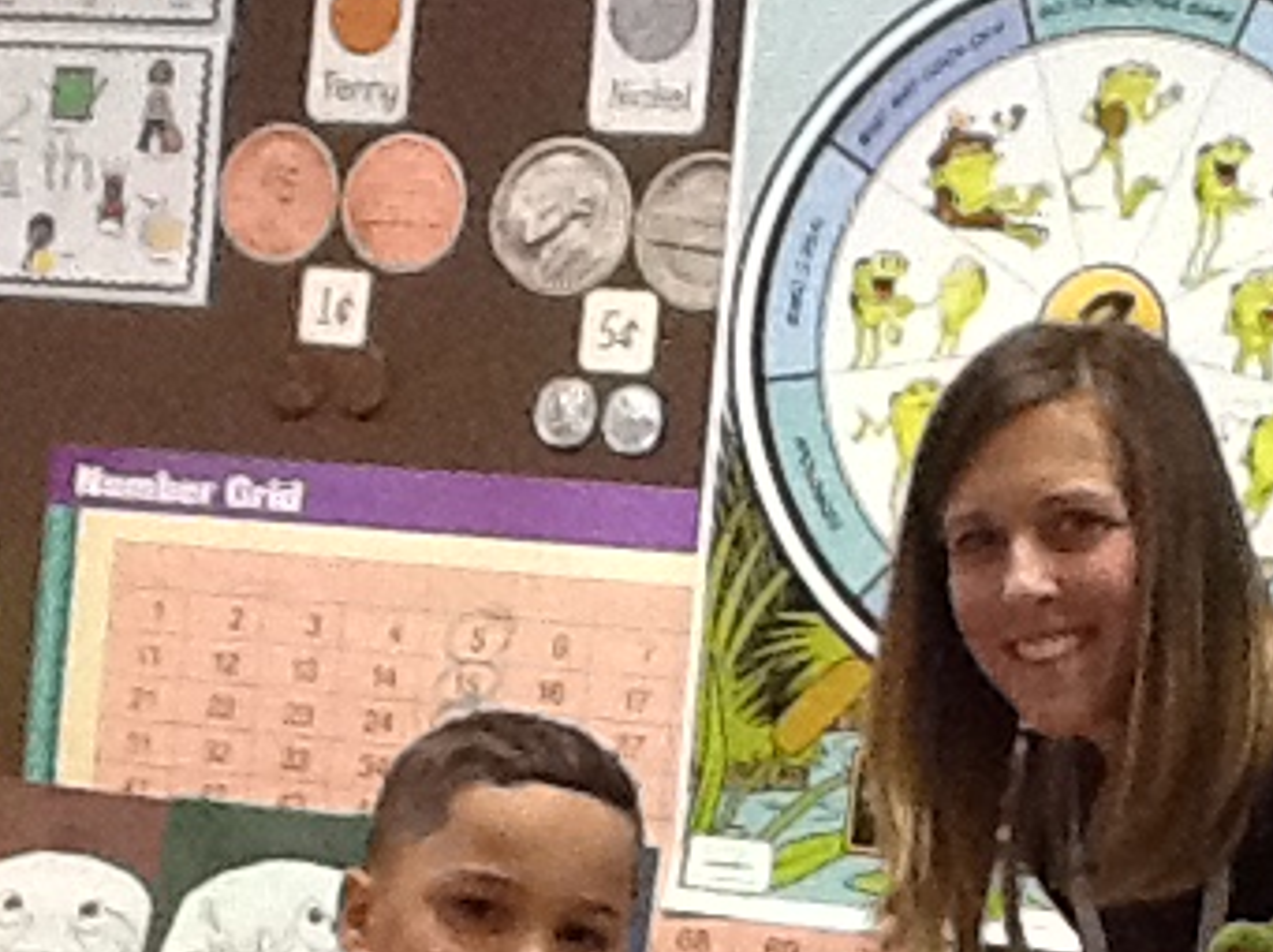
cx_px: 847
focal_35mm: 124
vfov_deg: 11.6
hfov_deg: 15.9
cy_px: 1232
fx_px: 4555
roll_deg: -4.3
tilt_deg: -3.6
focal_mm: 2.03
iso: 200
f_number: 2.4
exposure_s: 1/30
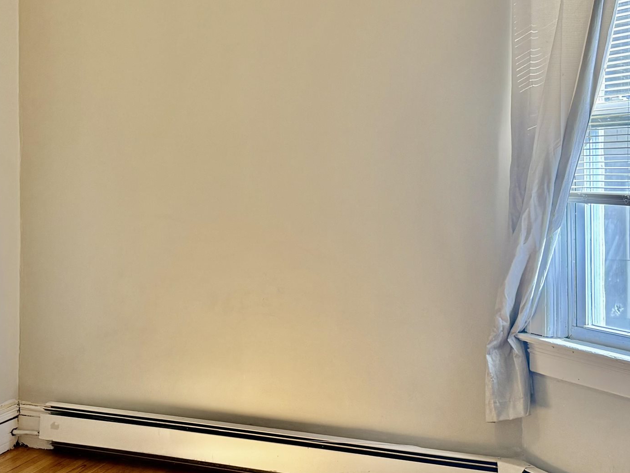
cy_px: 160
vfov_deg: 27.4
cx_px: 204
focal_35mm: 53
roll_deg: +0.7
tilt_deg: -0.5
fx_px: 964
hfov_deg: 35.8
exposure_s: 1/235
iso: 160
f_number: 1.78
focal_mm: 6.76
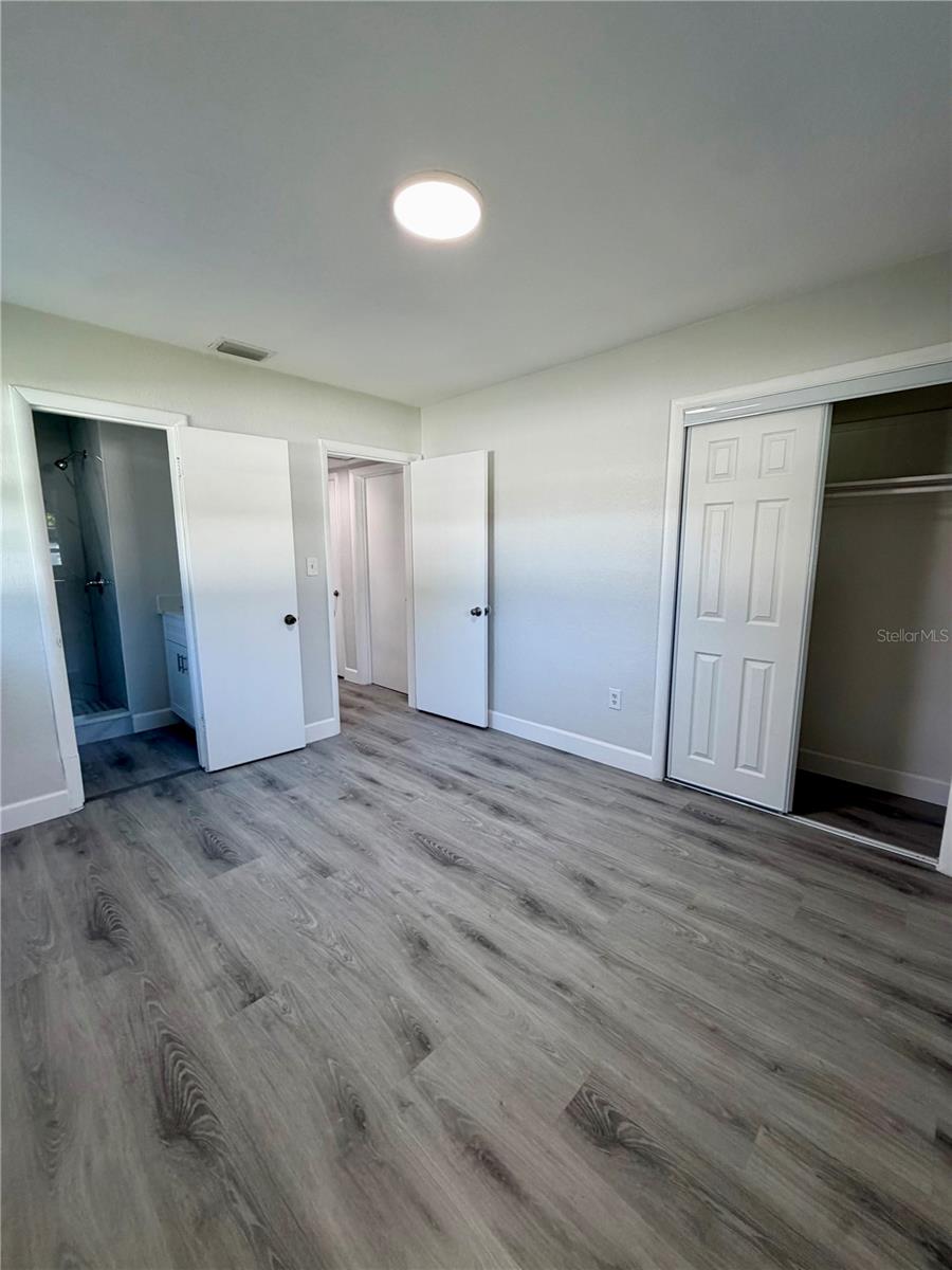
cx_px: 476
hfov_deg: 85.7
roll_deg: +0.2
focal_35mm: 14
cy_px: 635
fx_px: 513
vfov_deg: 102.1
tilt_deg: -8.1
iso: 125
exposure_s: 1/120
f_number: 2.2
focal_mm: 2.22
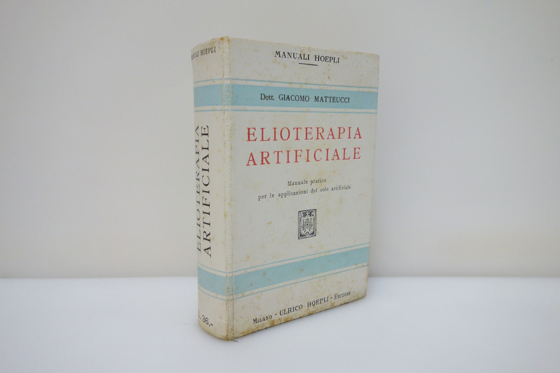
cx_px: 280
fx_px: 436
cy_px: 186
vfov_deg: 46.4
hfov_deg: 65.5
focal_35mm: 28
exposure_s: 1/100
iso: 800
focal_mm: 10.4
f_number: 3.2
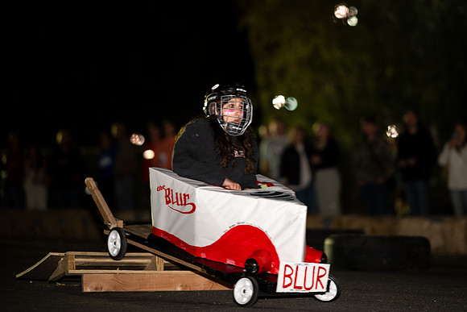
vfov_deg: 11.1
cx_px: 275
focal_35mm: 124
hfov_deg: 16.6
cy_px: 128
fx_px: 1603
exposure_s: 1/400
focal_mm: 105
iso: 2000
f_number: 1.4
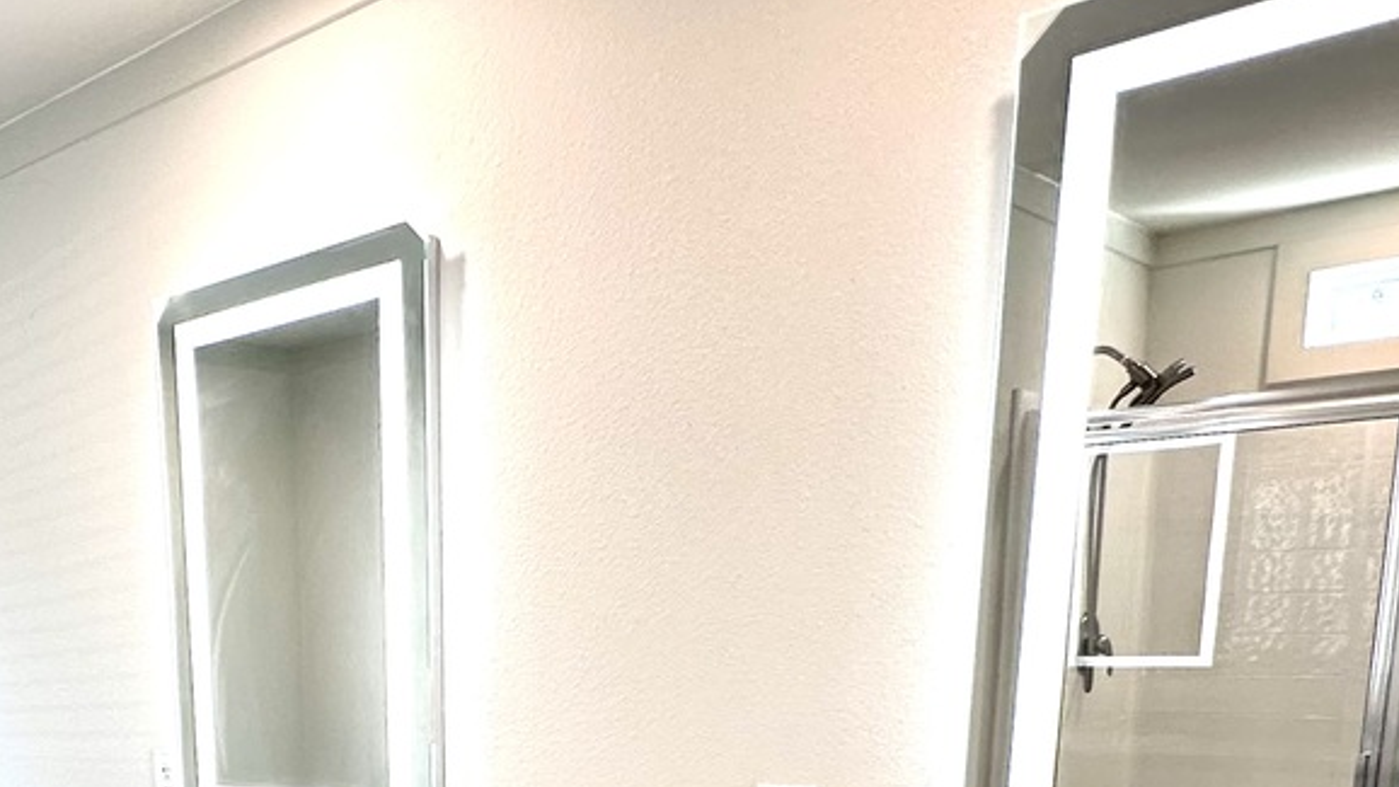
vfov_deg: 27.1
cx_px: 286
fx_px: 1410
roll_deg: +2.4
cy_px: 969
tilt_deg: -13.6
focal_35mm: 38
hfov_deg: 49.8
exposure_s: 1/120
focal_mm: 2.22
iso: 80
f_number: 2.2
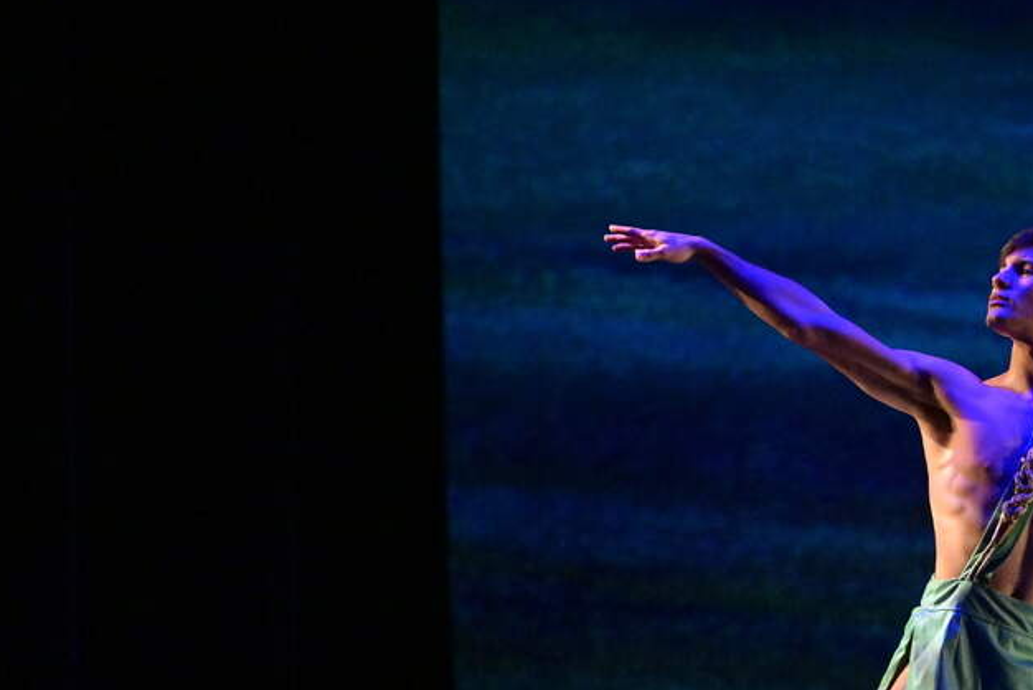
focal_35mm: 297
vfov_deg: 4.6
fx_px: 8526
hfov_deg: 6.9
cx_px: 947
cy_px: 546
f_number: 2.8
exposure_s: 1/500
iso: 6400
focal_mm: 155
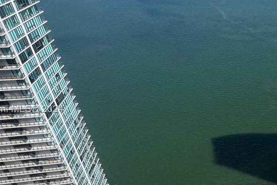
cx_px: 285
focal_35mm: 36
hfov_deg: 44.2
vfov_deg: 36.8
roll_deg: -3.3
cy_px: 110
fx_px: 277
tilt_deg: -33.1
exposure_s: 1/827
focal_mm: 1.57
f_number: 1.8
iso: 32
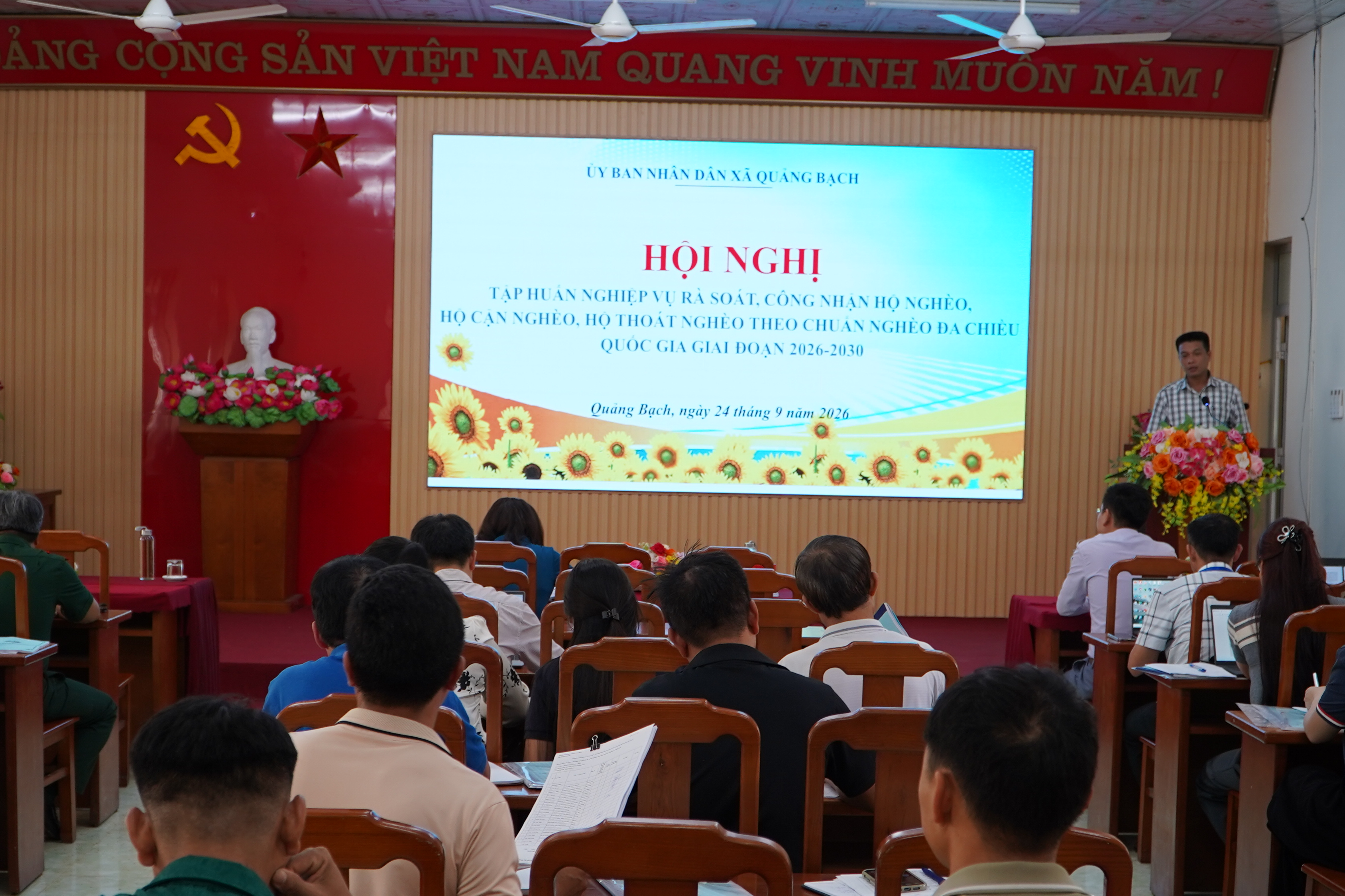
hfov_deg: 40.3
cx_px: 645
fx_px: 1830
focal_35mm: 49
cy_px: 516
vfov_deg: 27.5
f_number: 4
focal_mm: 28
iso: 320
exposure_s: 1/60
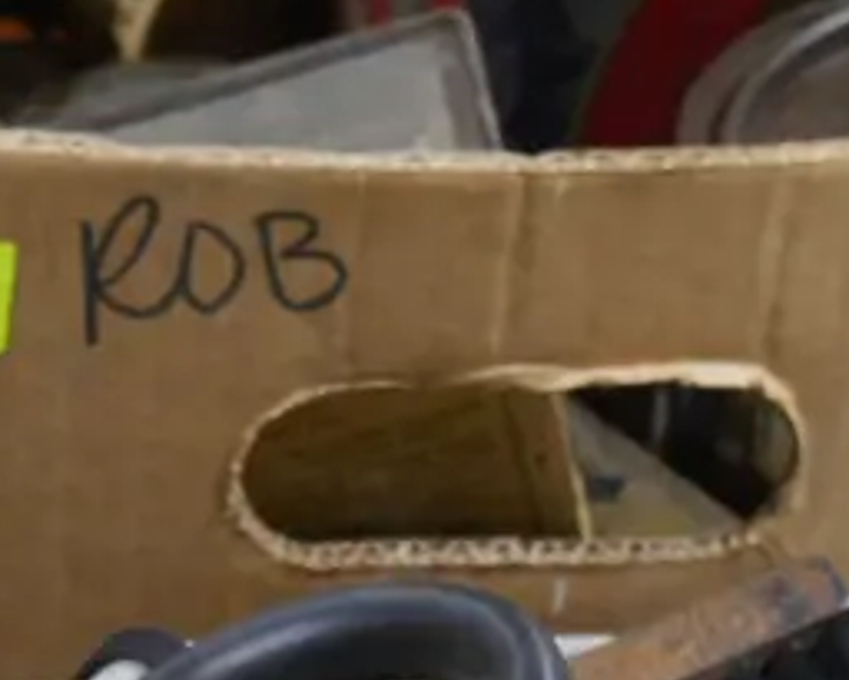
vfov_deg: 9.5
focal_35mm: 156
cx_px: 23
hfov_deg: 12.2
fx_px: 3921
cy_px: 1111
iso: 1000
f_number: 4.5
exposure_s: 1/60
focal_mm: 20
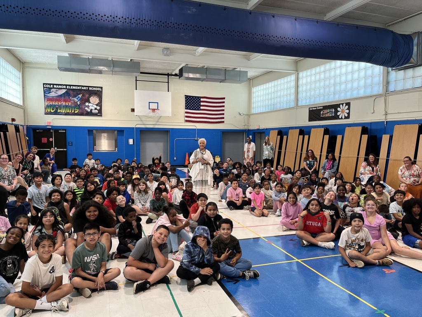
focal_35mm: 26
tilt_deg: -1.4
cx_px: 211
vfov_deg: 53.1
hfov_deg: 67.3
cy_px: 158
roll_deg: -1.3
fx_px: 317
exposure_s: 1/122
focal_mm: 5.1
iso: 80
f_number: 1.6
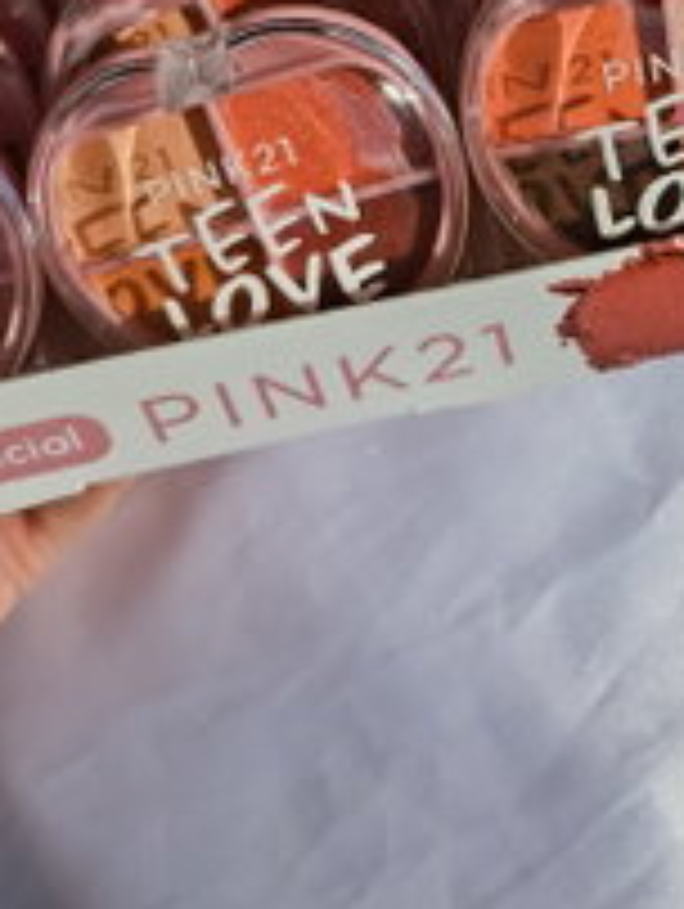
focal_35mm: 66
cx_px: 459
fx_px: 1735
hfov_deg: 22.2
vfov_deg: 27.6
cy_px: -2
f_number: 1.7
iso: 50
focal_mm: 4.71
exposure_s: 1/569
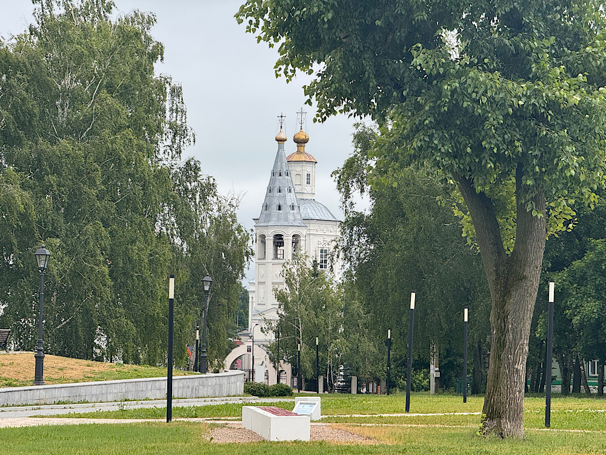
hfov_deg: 16.4
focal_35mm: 120
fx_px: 2101
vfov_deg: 12.3
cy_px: 228
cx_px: 303
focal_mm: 15.66
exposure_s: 1/439
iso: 50
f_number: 2.8
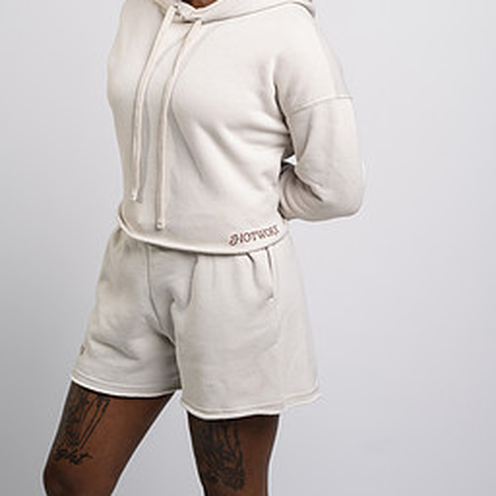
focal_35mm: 127
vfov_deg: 13.7
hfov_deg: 13.7
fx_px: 2059
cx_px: 215
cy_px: 97
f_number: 4
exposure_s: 1/160
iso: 200
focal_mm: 85
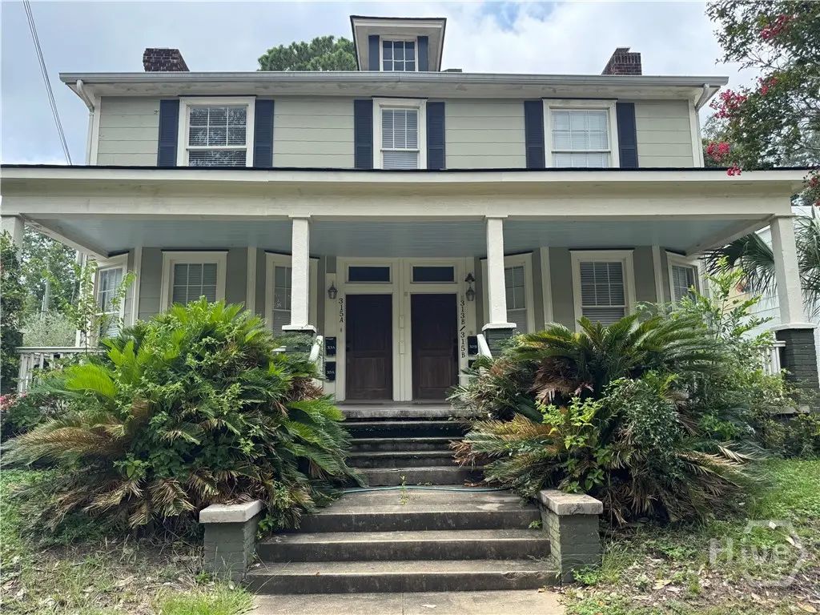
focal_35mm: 24
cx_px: 410
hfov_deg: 71.6
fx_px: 569
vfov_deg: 56.8
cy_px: 308
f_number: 1.78
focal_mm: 6.76
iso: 80
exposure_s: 1/1112
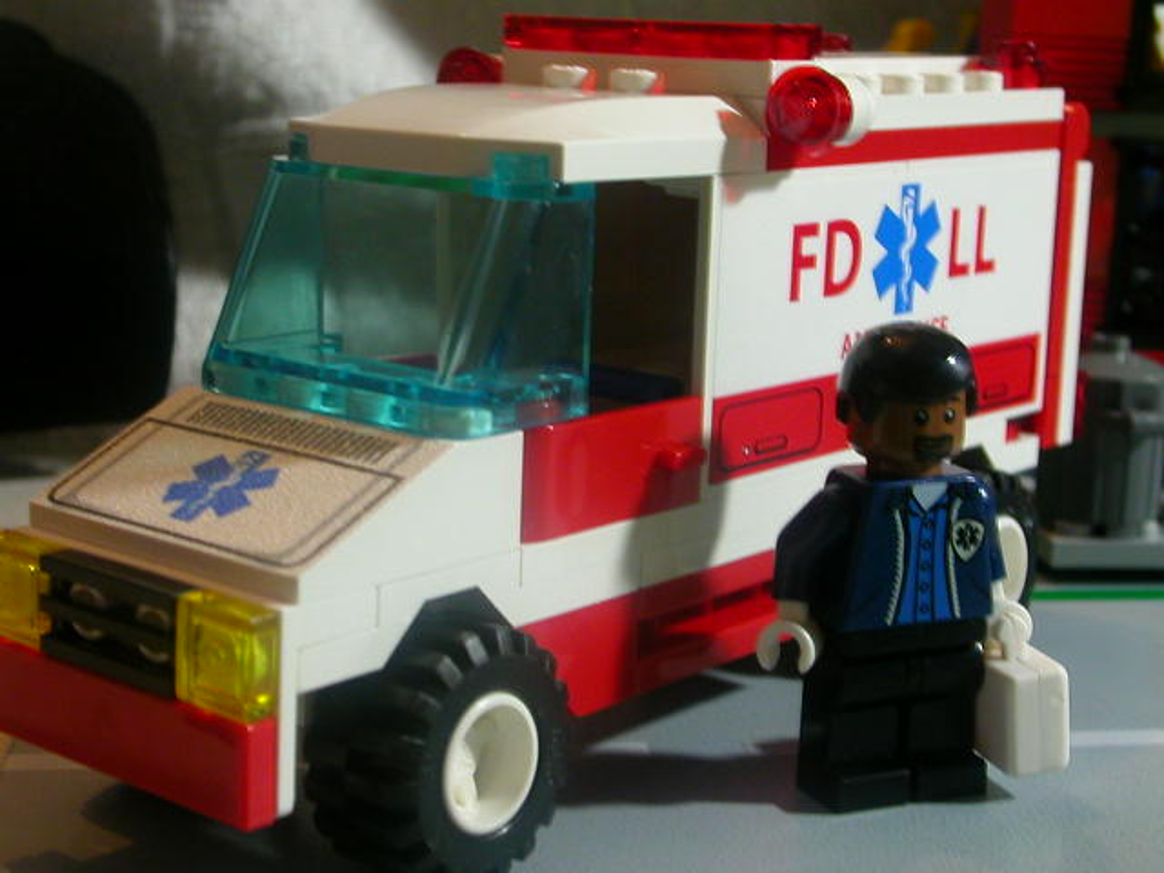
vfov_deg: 22.9
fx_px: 2152
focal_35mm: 64
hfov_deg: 30.3
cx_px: 582
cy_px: 436
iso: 174
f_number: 3.5
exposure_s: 1/4.8
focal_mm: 9.7
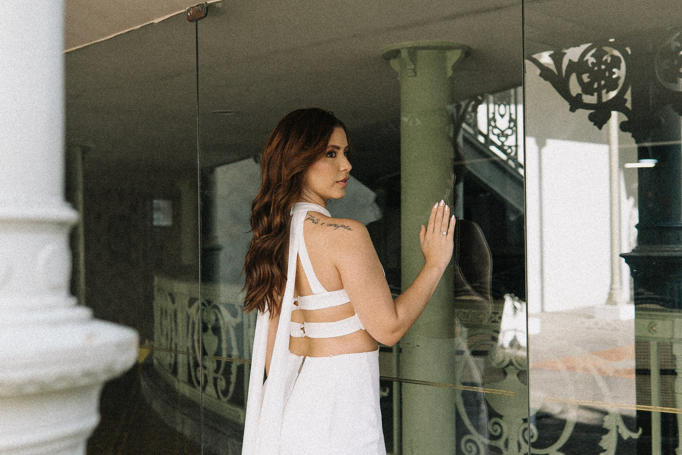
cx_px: 341
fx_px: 859
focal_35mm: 45
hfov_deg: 43.3
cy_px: 228
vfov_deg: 29.7
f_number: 2.8
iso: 250
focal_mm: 30
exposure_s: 1/320
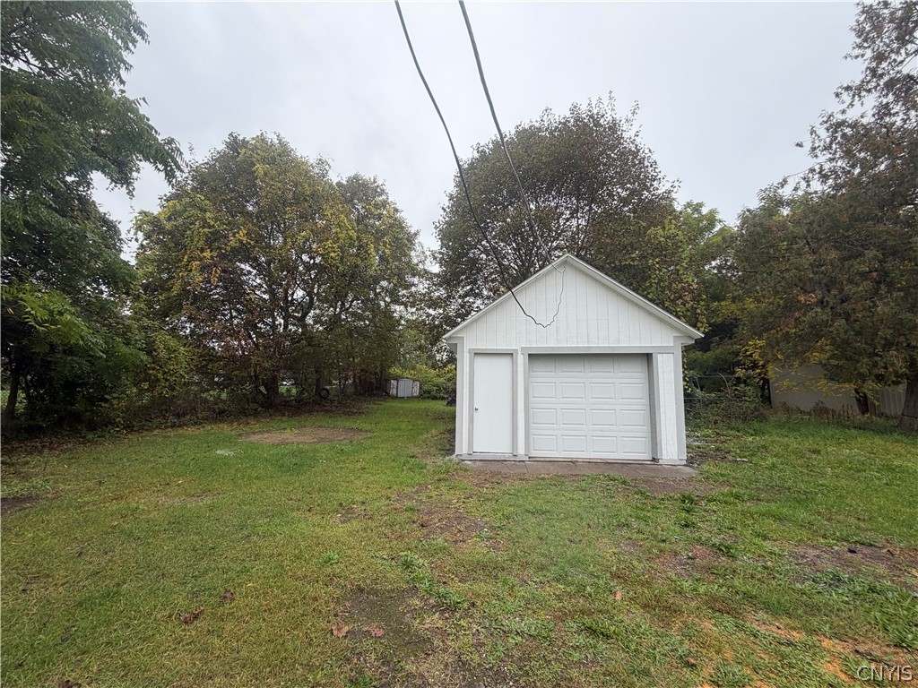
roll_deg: +0.0
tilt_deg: +6.1
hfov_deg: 102.1
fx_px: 371
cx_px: 459
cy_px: 344
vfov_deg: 85.7
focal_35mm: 14
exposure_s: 1/502
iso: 64
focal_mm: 2.22
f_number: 2.2
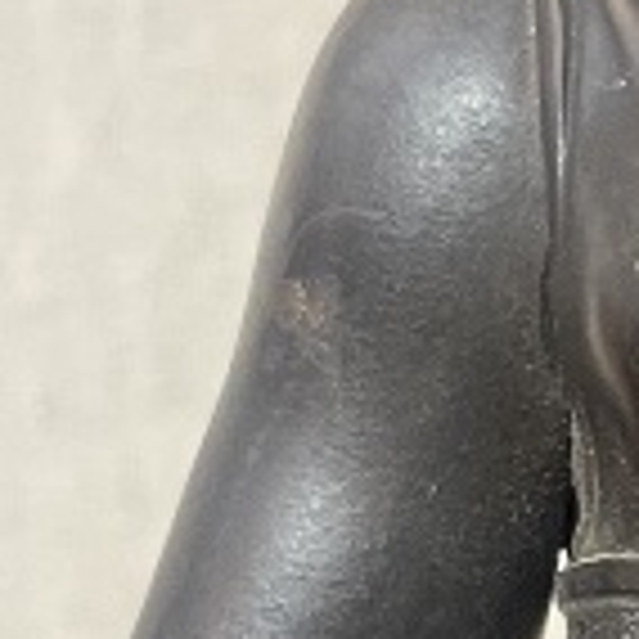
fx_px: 4052
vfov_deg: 8.9
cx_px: 1485
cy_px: 770
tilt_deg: -13.2
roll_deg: -0.4
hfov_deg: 8.3
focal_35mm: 194
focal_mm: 4.2
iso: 125
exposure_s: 1/50
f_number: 1.6
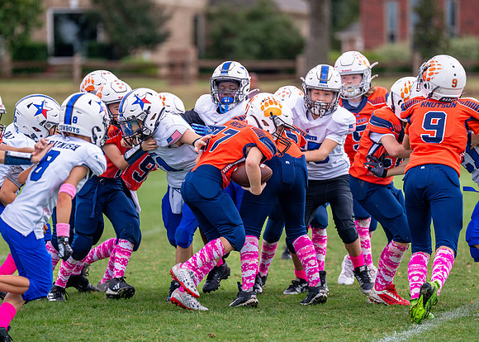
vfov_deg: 5.9
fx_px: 3321
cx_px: 233
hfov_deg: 8.3
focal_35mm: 244
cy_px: 165
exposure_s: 1/3200
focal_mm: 200
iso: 400
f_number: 2.8
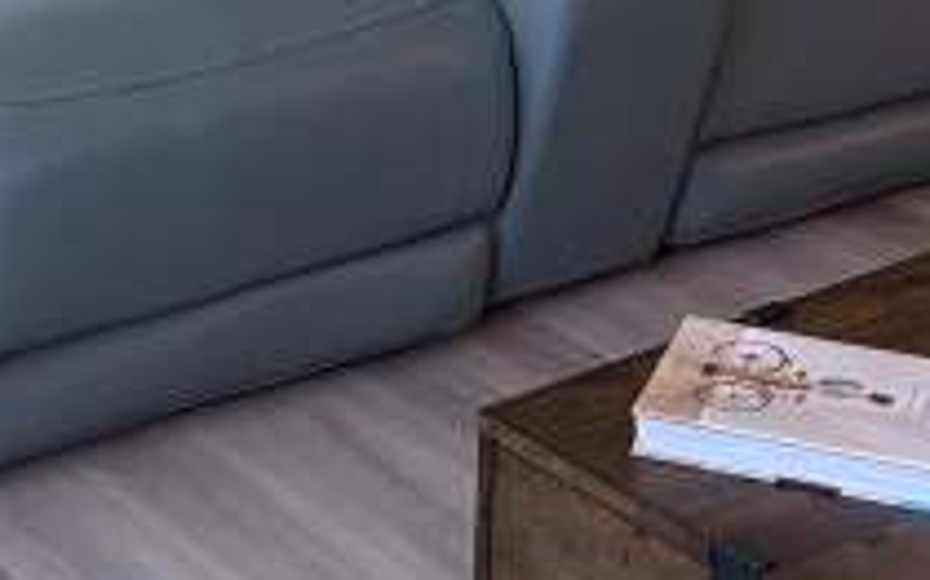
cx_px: 381
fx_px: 2660
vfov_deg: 11.2
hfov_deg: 19.8
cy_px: -589
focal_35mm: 105
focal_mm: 5.96
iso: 160
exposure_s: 1/120
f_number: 1.6
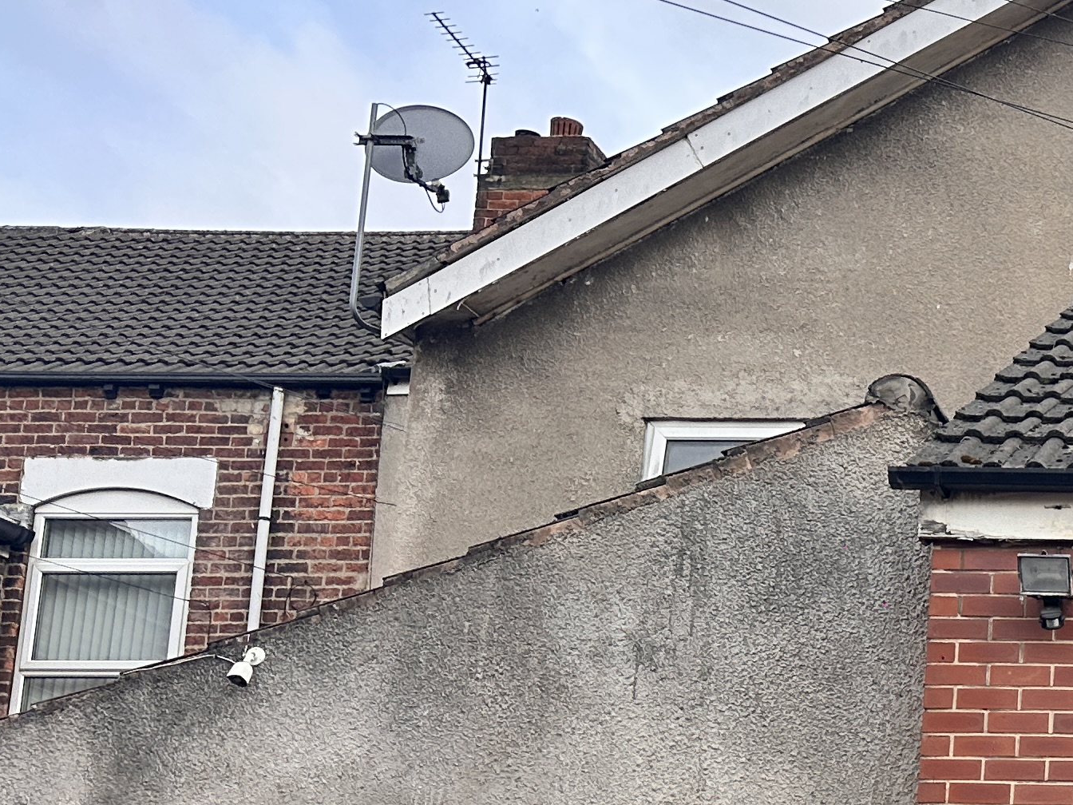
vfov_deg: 19.9
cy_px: 773
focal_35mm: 72
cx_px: 1525
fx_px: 2232
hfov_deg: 22.9
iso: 80
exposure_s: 1/1495
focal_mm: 6.86
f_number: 1.78
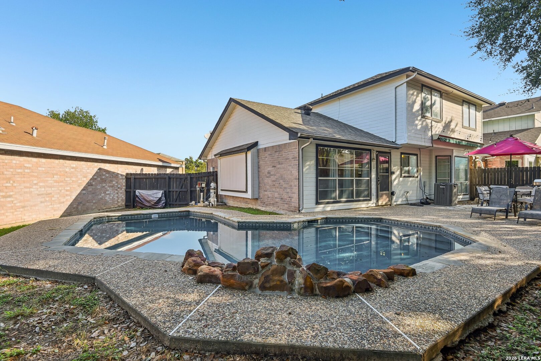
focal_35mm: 17
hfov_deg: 93.3
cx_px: 270
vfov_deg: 70.4
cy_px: 180
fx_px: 255
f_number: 8
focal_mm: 17
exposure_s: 1/100
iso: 400
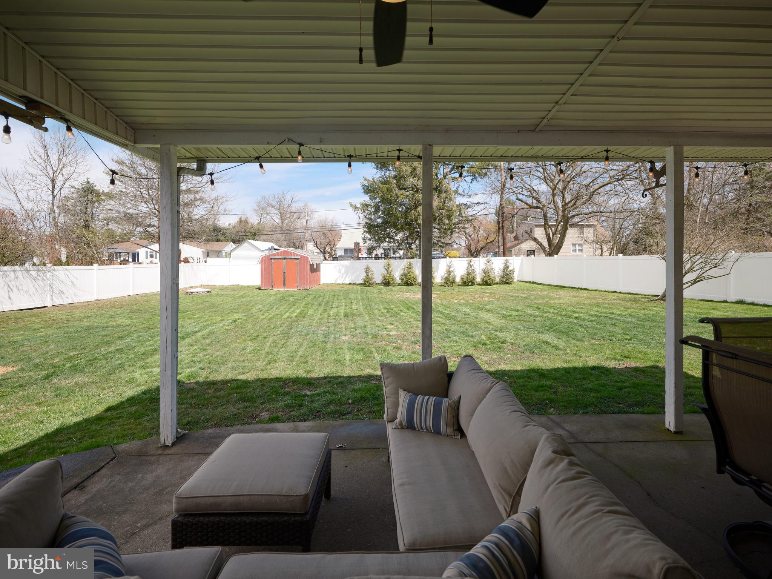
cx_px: 386
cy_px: 290
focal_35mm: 16
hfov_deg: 94.5
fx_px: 357
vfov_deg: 78.1
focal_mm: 20
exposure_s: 1/640
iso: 400
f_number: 8
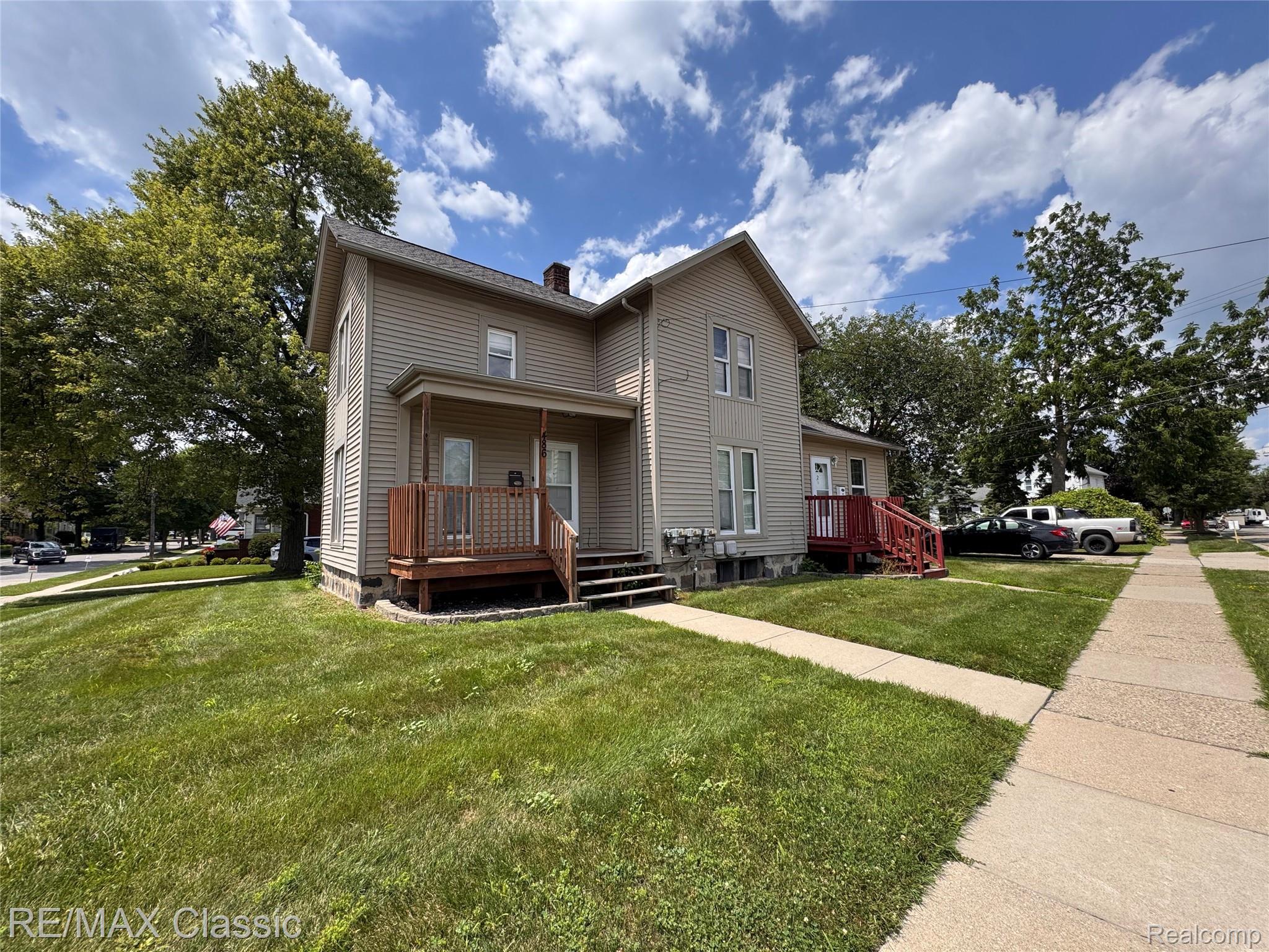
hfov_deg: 102.1
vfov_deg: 85.7
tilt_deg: +4.9
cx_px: 634
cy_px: 476
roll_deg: +1.1
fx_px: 513
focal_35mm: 14
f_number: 2.2
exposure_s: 1/1126
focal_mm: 2.22
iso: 50
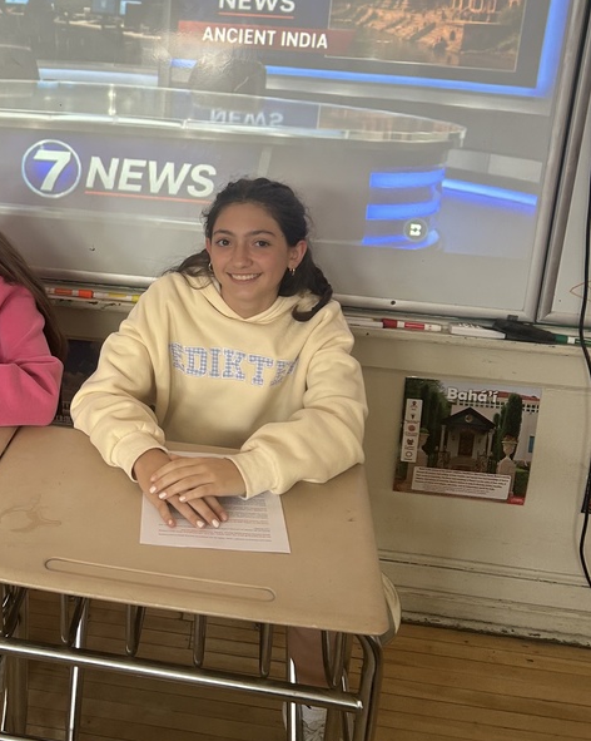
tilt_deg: -14.9
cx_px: 111
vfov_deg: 41.4
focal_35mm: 44
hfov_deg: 33.1
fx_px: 963
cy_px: 237
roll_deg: -3.1
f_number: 1.5
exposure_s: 1/60
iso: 100
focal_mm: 5.7
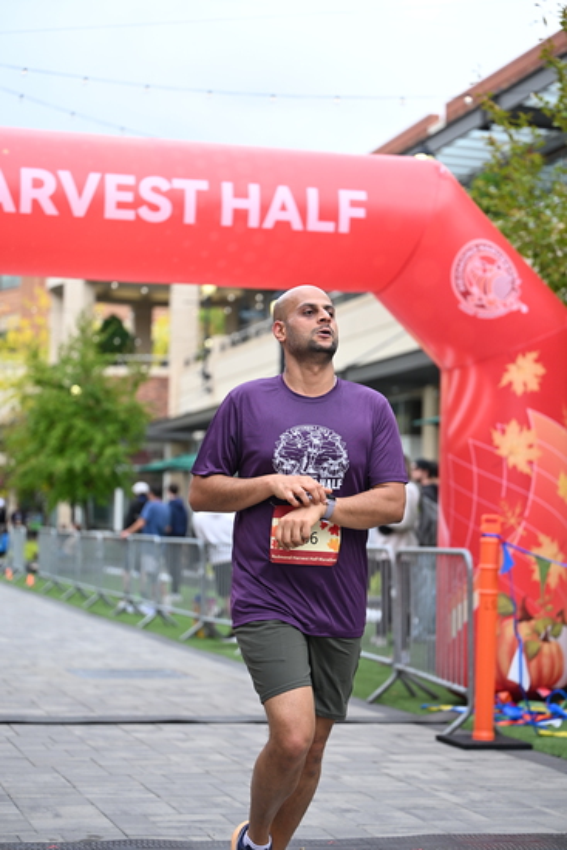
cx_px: 284
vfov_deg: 28.8
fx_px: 1653
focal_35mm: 70
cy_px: 425
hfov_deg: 19.5
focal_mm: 70
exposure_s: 1/1600
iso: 640
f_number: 2.8
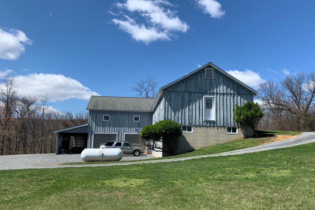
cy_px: 106
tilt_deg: +8.6
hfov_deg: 60.1
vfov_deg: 42.3
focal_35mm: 31
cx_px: 176
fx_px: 271
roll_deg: -0.8
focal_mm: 4.25
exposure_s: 1/2160
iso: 25
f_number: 1.8
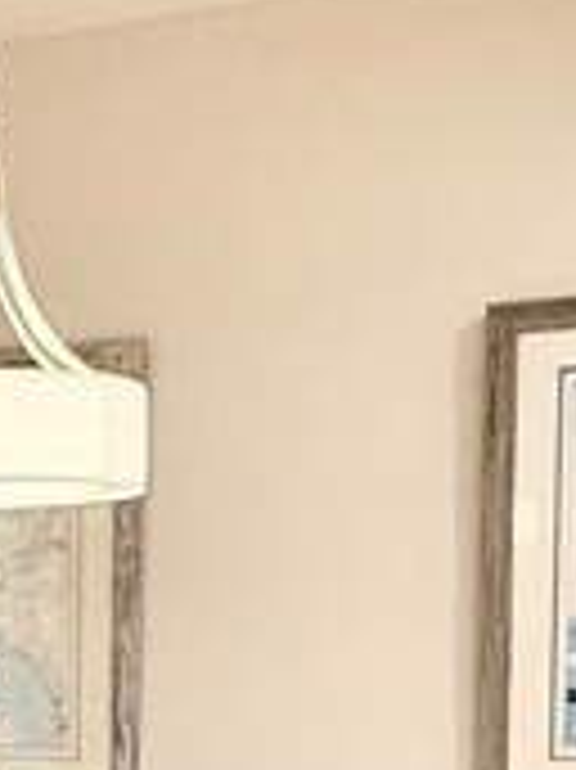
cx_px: -202
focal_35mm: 84
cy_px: 833
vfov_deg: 22.1
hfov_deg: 16.5
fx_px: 1866
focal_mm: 2.22
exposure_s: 1/120
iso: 320
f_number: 2.2
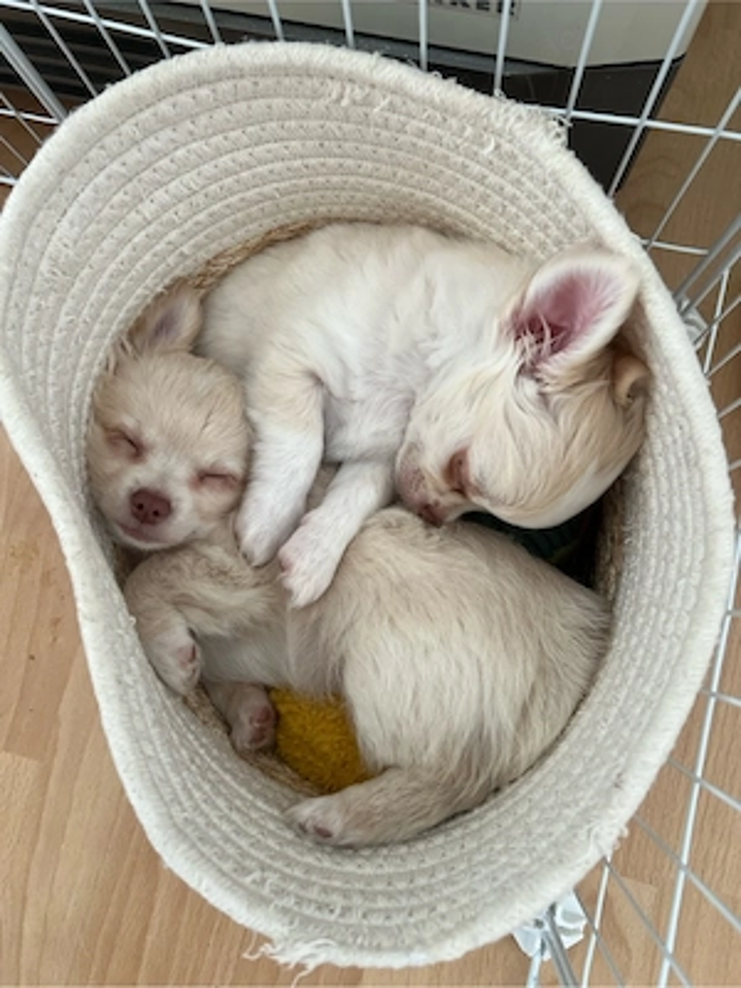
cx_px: 370
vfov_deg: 67.3
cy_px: 494
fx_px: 742
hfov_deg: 53.1
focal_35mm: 26
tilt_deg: -80.0
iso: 125
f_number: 1.5
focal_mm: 5.7
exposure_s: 1/102
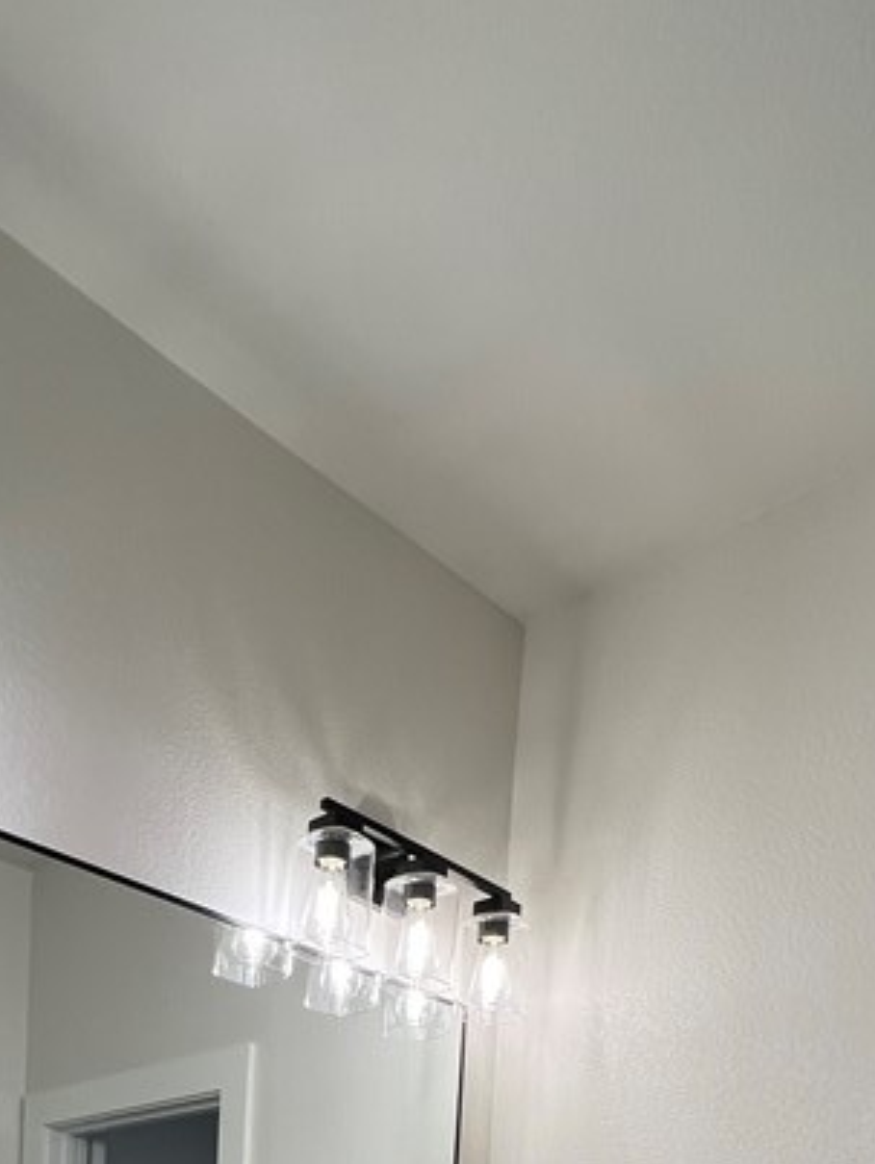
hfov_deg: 42.1
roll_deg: -3.6
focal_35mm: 33
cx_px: 254
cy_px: 1427
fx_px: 1110
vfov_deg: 38.8
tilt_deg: -4.1
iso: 50
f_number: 1.8
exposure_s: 1/120
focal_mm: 1.57
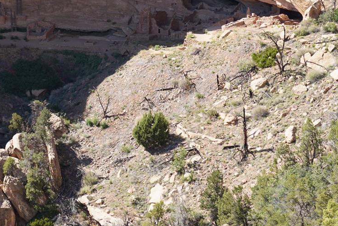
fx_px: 1296
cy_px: 24
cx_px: 16
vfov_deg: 9.9
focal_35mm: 138
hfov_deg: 14.7
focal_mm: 51
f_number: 8
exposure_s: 1/100
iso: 100
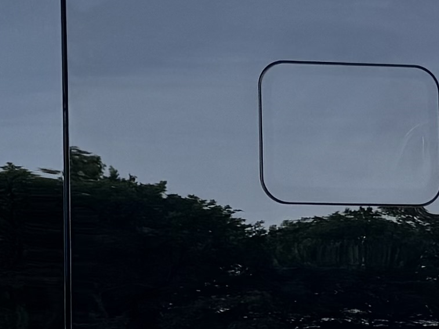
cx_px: 315
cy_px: 321
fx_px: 2296
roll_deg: -3.5
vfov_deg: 8.2
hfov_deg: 10.9
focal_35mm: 181
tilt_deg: +1.5
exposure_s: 1/121
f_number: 1.78
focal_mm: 6.76
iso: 64
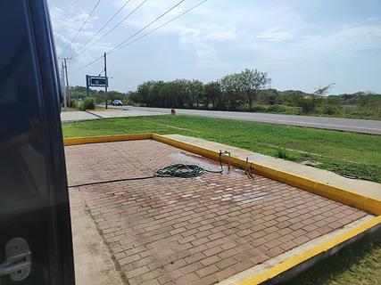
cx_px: 190
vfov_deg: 58.9
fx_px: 253
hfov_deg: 73.9
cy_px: 142
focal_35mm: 23
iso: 50
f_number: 1.88
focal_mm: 5.59
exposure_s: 1/2349
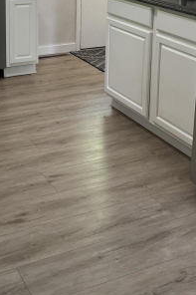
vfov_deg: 31.1
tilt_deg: -12.2
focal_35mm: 61
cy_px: 17
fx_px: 499
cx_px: 71
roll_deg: +0.2
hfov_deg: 22.2
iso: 80
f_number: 1.6
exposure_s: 1/60
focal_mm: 5.1
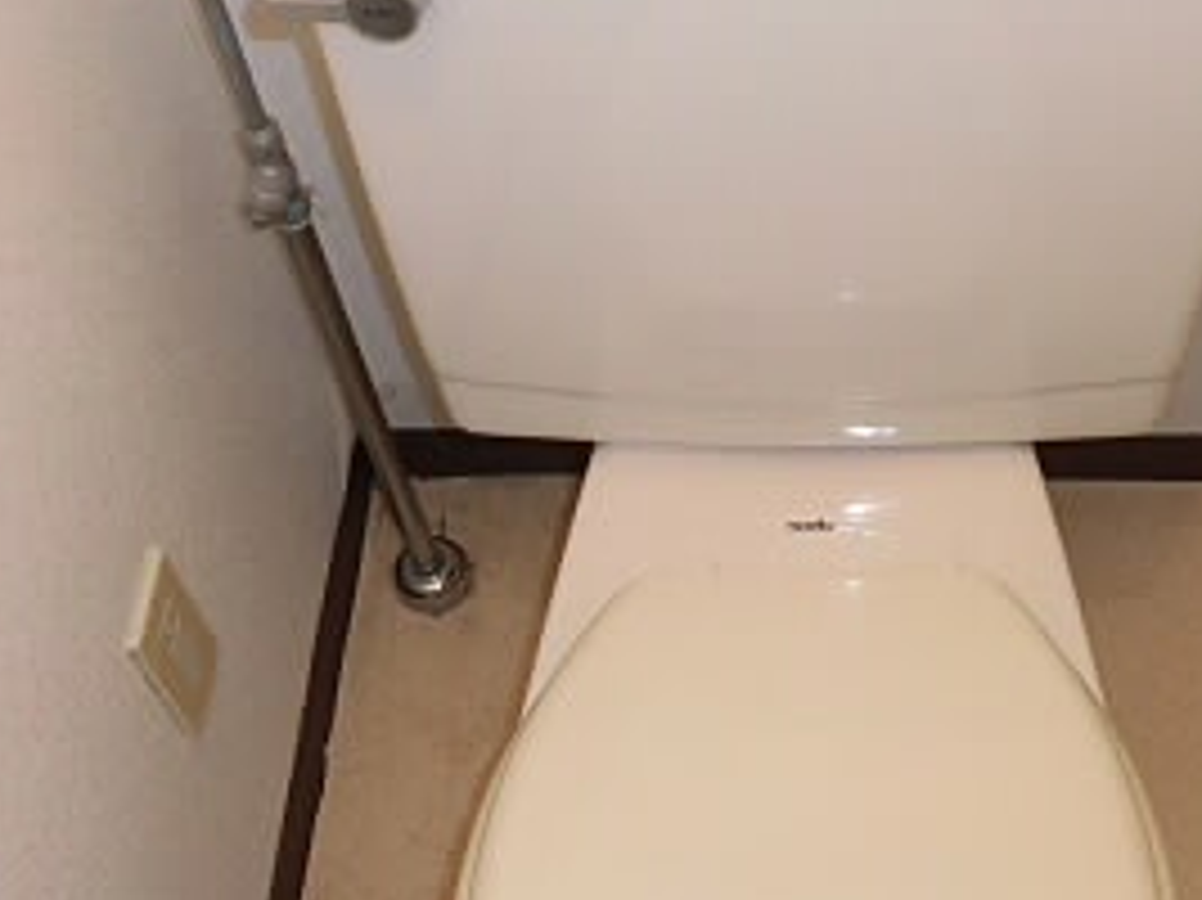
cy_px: 495
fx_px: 1874
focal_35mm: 54
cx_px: 846
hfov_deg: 35.0
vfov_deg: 27.0
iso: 100
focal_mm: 4.3
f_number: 3.1
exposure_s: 1/50
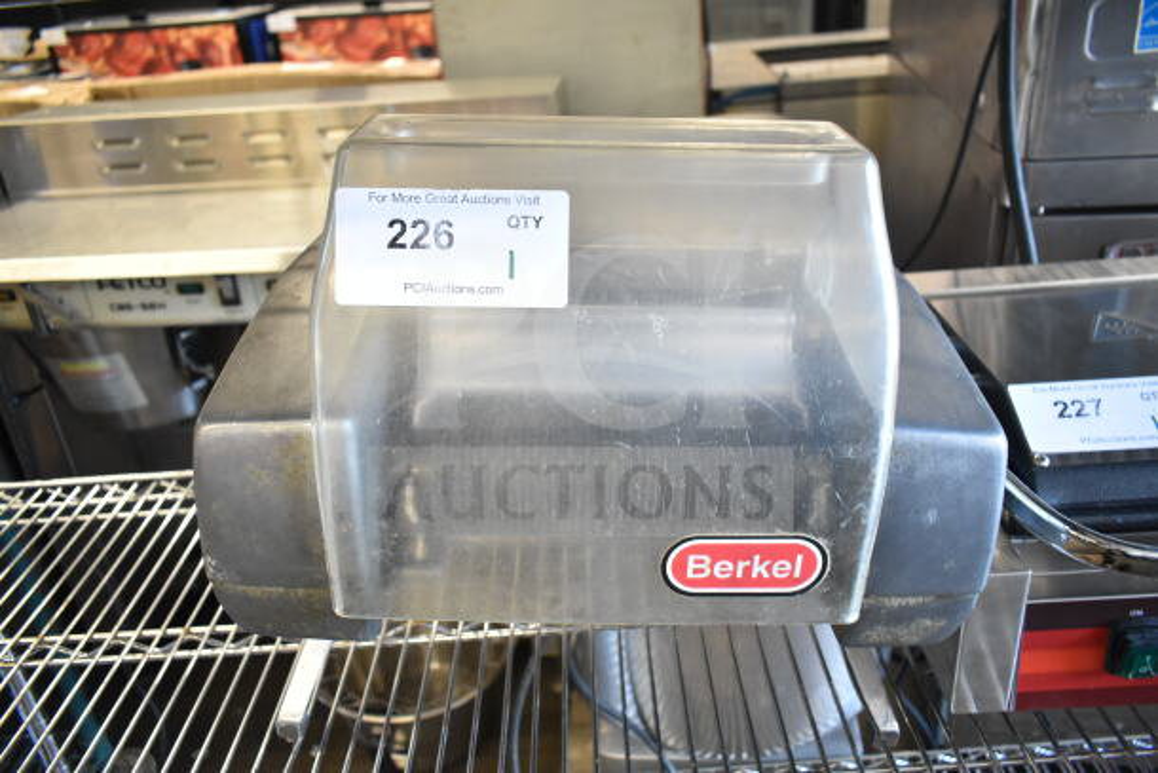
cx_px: 579
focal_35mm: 27
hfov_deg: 67.4
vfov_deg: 48.0
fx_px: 869
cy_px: 386
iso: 1600
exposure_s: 1/60
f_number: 4
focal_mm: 18
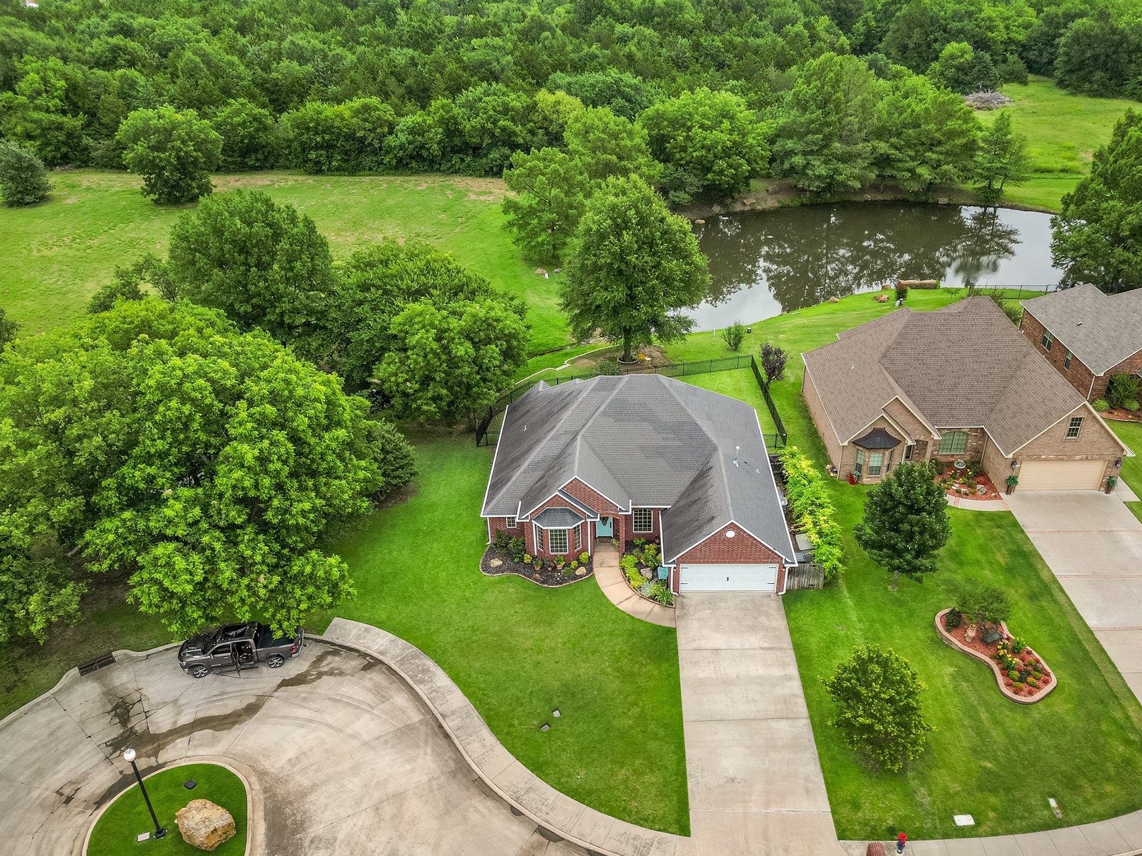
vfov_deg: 51.3
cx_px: 638
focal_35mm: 27
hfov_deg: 65.1
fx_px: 891
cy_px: 447
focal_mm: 6.72
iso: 110
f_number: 1.7
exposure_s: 1/640
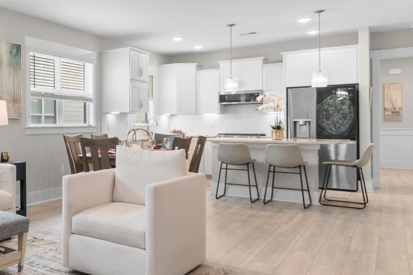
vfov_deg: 38.8
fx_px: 390
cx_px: -22
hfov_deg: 44.9
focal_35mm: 34
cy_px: 132
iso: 100
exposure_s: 1/8
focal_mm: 10
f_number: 4.5
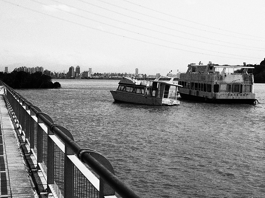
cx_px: 123
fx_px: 421
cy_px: 98
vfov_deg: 26.5
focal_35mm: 55
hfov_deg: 34.9
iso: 160
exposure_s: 1/800
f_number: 2.8
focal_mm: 18.3
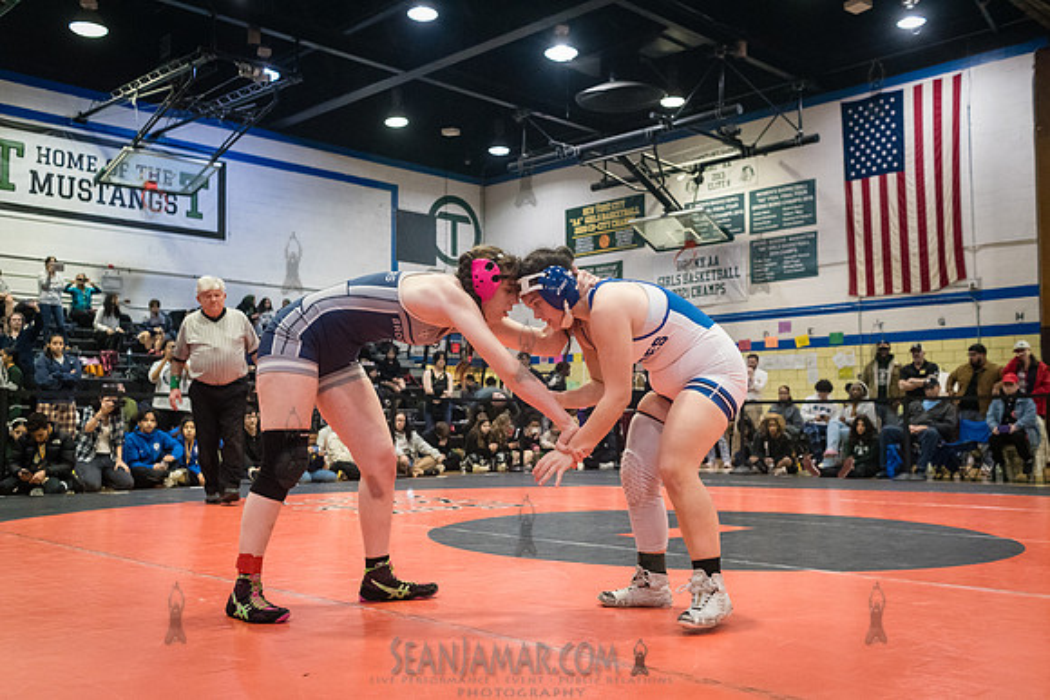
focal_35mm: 35
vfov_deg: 37.9
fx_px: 1021
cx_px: 525
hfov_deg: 54.4
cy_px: 350
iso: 8000
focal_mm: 35
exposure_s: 1/400
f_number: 4
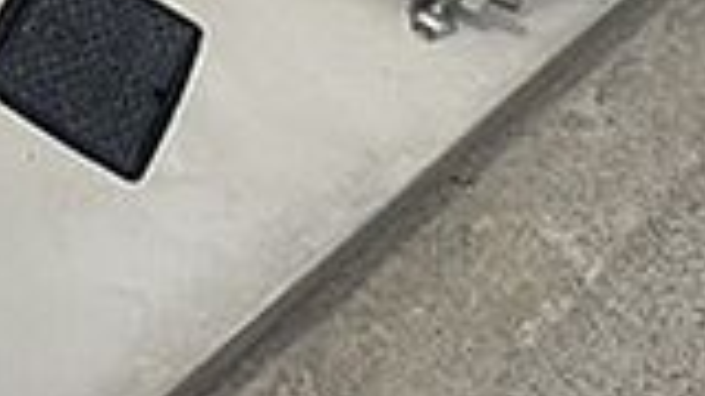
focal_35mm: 61
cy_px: -497
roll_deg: +5.8
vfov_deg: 14.5
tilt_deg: -28.4
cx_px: -480
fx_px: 1140
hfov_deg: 23.3
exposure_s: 1/3390
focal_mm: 2.22
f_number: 2.2
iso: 40
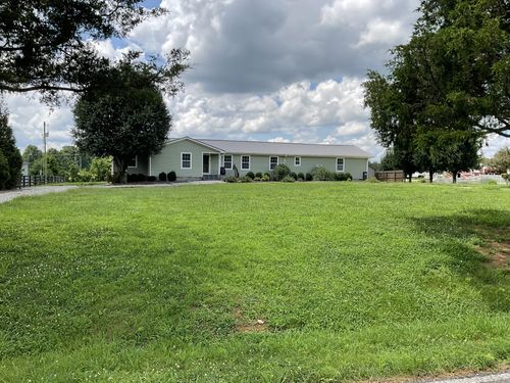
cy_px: 192
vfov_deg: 48.2
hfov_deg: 61.7
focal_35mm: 29
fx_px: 427
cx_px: 255
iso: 16
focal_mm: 3
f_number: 1.8
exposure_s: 1/1786
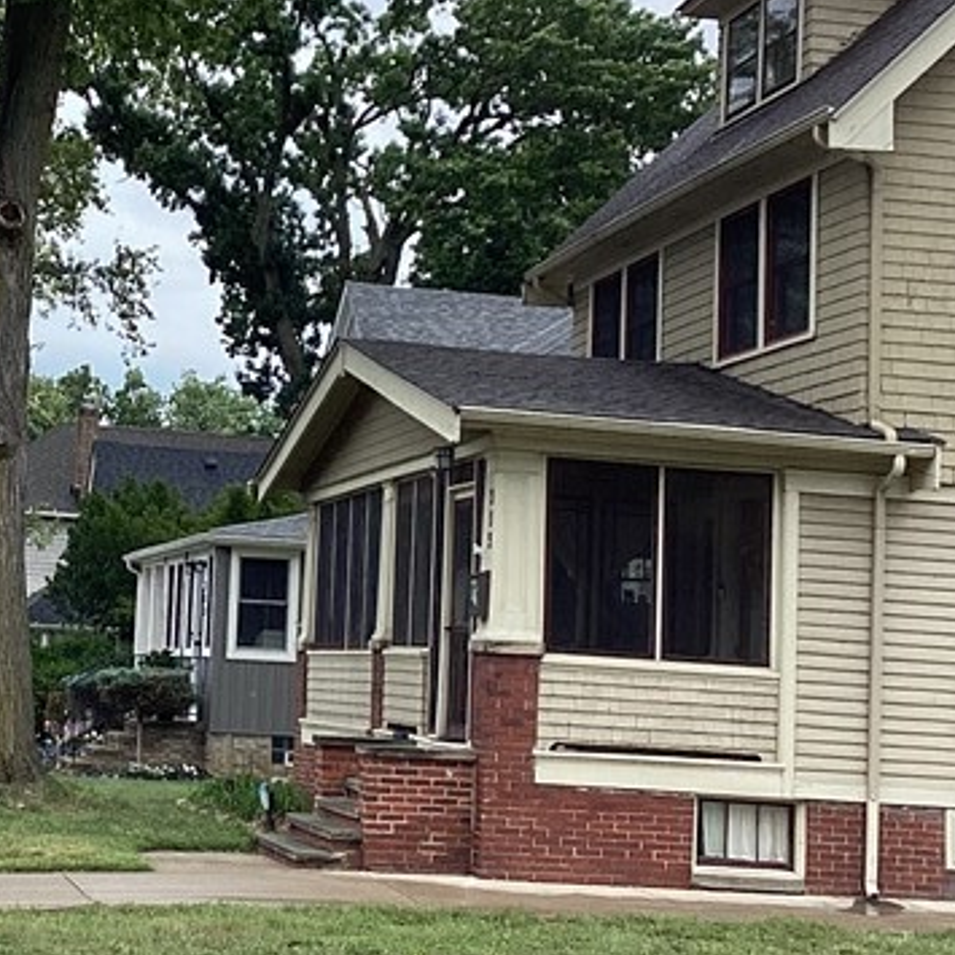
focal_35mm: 79
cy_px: 460
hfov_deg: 21.5
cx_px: 137
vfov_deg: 21.9
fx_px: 2466
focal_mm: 3.3
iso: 25
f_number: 2.4
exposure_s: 1/582
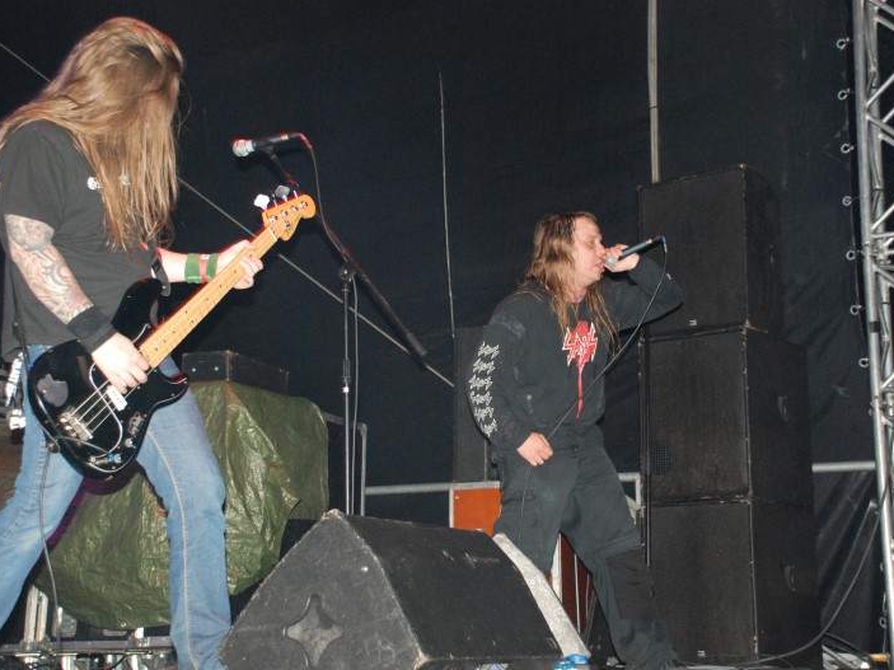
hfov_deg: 33.5
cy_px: 339
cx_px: 463
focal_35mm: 58
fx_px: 1486
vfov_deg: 25.4
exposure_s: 1/45
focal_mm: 35
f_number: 4.5
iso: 1250
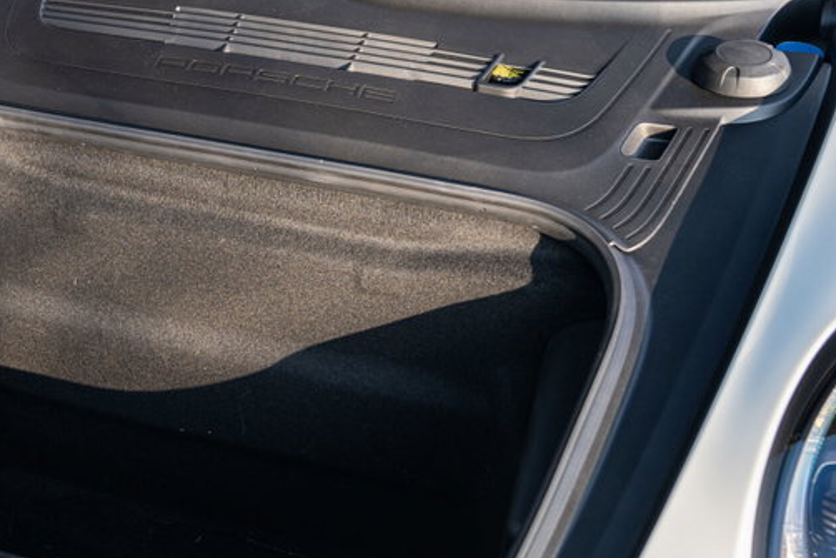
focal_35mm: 49
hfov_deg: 39.9
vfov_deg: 27.3
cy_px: 164
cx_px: 286
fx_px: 1138
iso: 100
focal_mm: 24
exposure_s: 1/80
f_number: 4
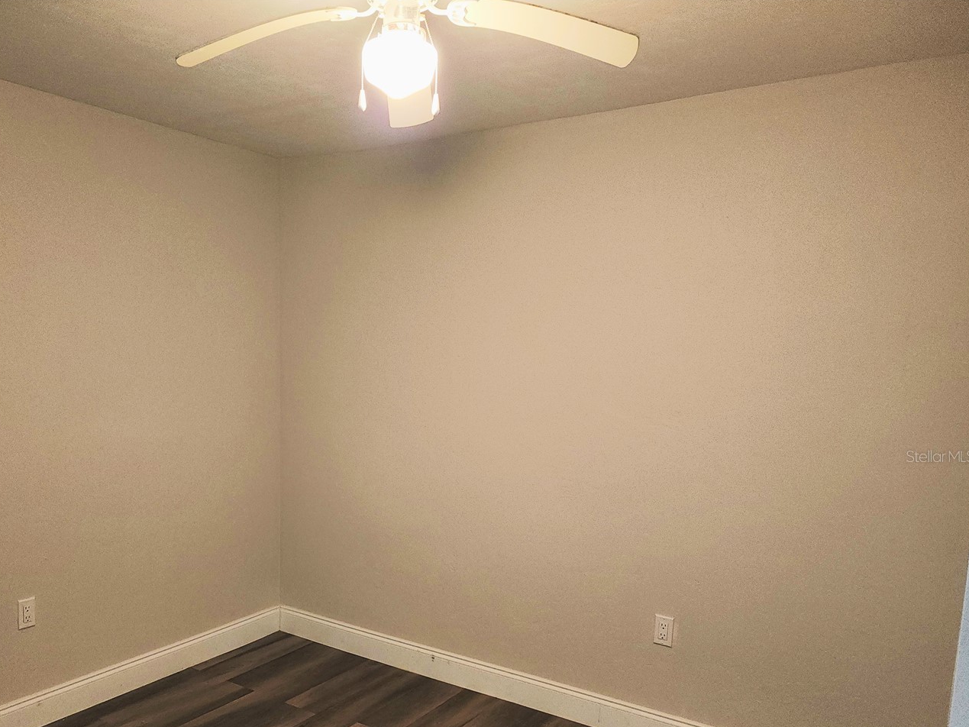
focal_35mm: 29
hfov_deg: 60.9
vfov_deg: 47.8
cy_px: 456
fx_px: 812
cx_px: 367
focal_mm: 6.4
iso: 100
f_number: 1.8
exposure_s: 1/24
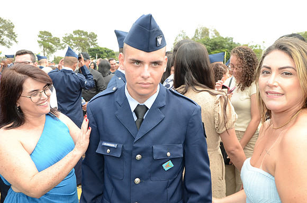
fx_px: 281
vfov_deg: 39.8
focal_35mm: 33
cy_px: 102
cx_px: 154
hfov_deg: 57.3
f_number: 6.3
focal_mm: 22
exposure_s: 1/250
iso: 320
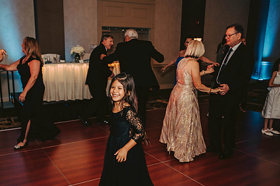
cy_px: 116
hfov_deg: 56.6
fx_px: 257
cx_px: 107
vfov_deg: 39.7
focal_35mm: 33
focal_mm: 24
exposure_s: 1/100
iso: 800
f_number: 2.8
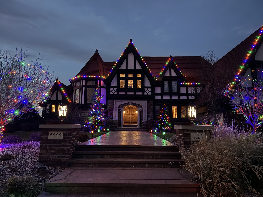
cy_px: 98
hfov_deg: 71.6
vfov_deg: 56.8
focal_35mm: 24
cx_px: 132
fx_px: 182
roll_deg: -0.4
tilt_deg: +9.3
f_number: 1.78
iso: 1600
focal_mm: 6.86
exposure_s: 1/20
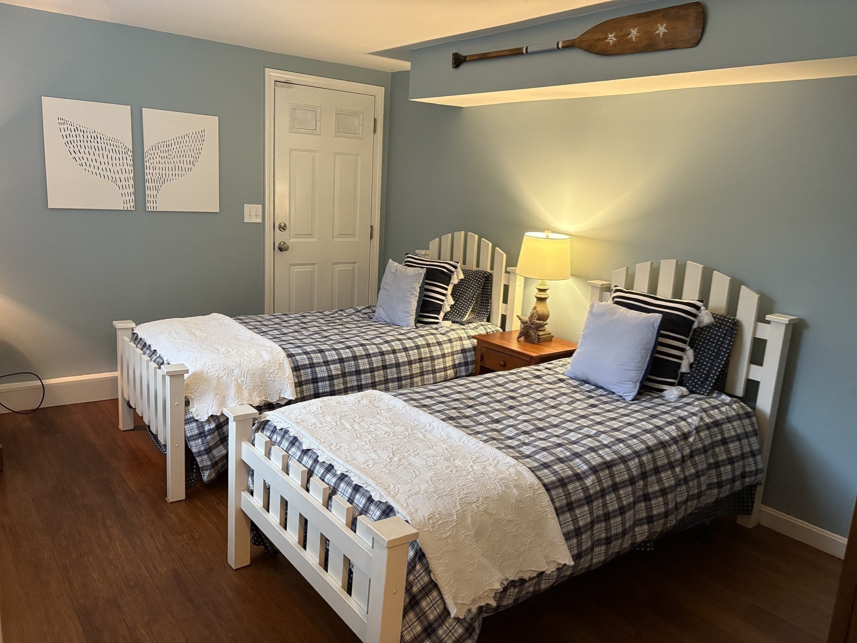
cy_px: 322
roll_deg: -3.1
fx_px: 644
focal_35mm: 26
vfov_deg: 53.1
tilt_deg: -12.1
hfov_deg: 67.3
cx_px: 428
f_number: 1.6
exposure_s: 1/60
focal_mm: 5.96
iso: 320
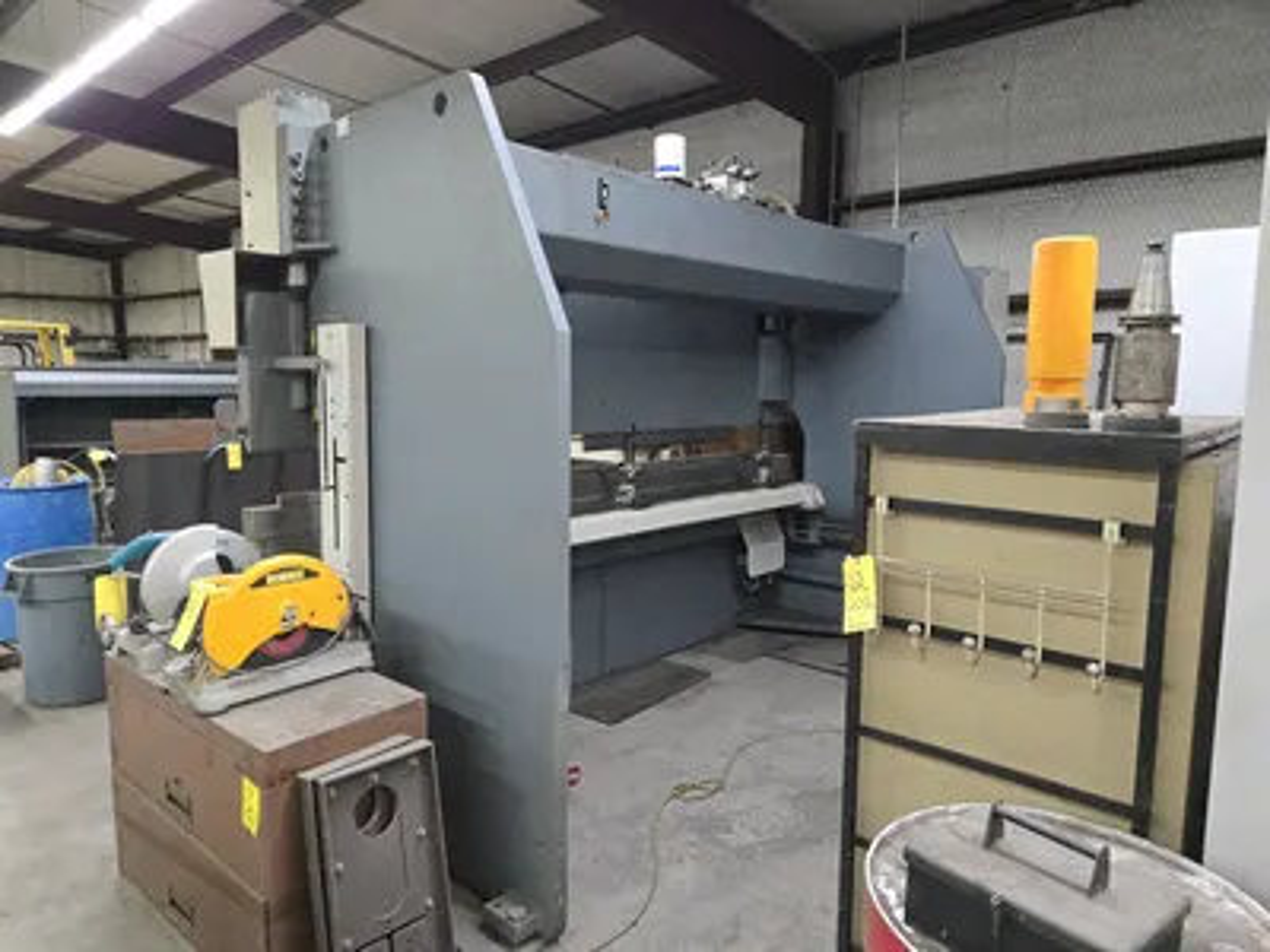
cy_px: 476
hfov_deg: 73.9
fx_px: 844
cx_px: 635
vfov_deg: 58.9
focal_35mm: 23
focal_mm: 5.4
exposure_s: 1/120
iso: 800
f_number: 1.8
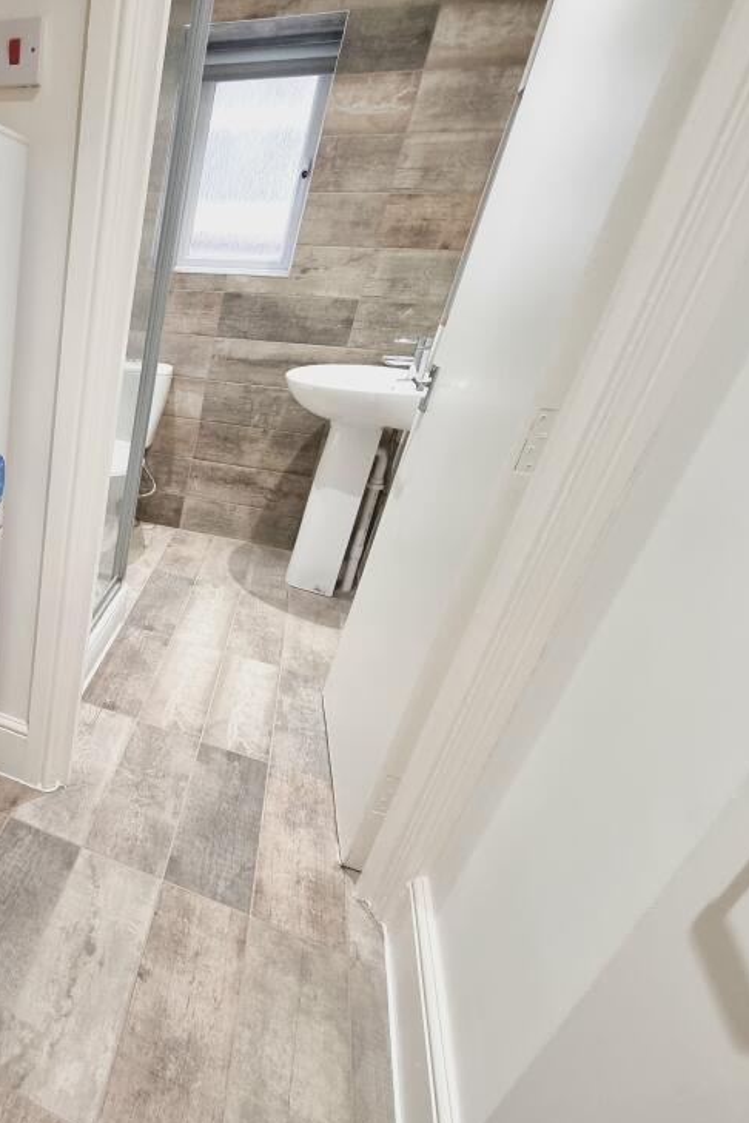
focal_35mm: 19
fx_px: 593
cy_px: 564
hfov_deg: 49.7
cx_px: -32
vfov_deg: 86.9
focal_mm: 2.2
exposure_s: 1/50
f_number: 2.2
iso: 400
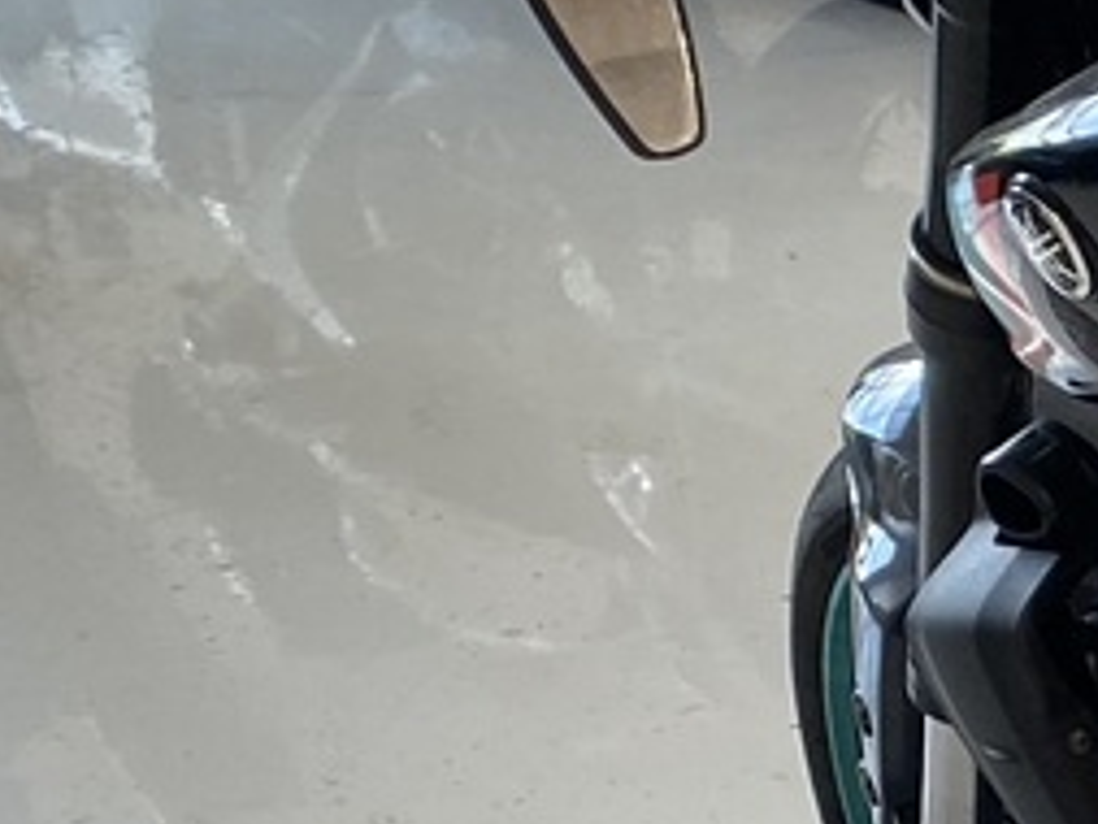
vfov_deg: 9.7
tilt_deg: -27.3
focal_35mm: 148
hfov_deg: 11.2
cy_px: 1323
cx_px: 2630
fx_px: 4697
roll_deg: -4.0
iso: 100
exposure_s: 1/100
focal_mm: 4.25
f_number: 1.8
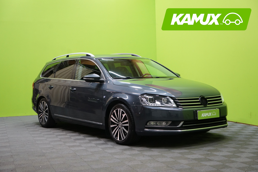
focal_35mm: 52
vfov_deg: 26.0
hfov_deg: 38.2
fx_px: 373
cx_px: 129
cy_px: 86
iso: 2000
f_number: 4.5
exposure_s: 1/200
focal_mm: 52
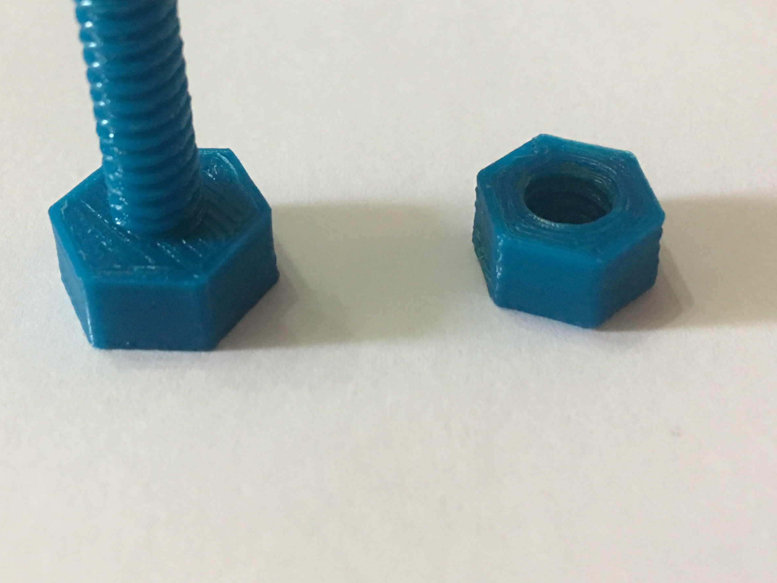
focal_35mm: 49
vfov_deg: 29.2
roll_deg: +1.2
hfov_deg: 38.8
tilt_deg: -37.6
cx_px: 314
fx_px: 1100
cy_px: 145
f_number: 2.2
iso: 80
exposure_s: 1/10
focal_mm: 4.15
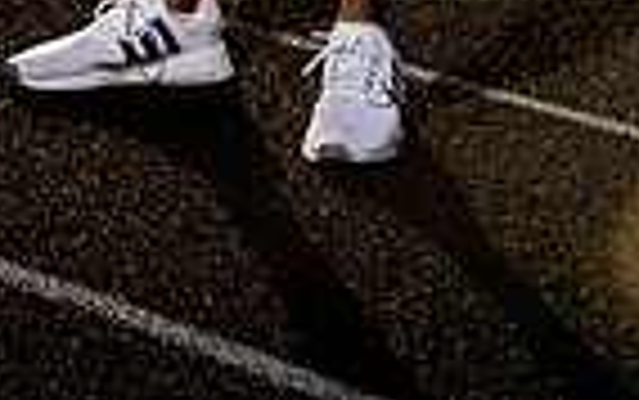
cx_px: 243
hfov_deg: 13.2
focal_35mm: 158
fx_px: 2754
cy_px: -607
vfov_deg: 7.7
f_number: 6.3
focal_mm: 49
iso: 80
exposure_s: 1/250
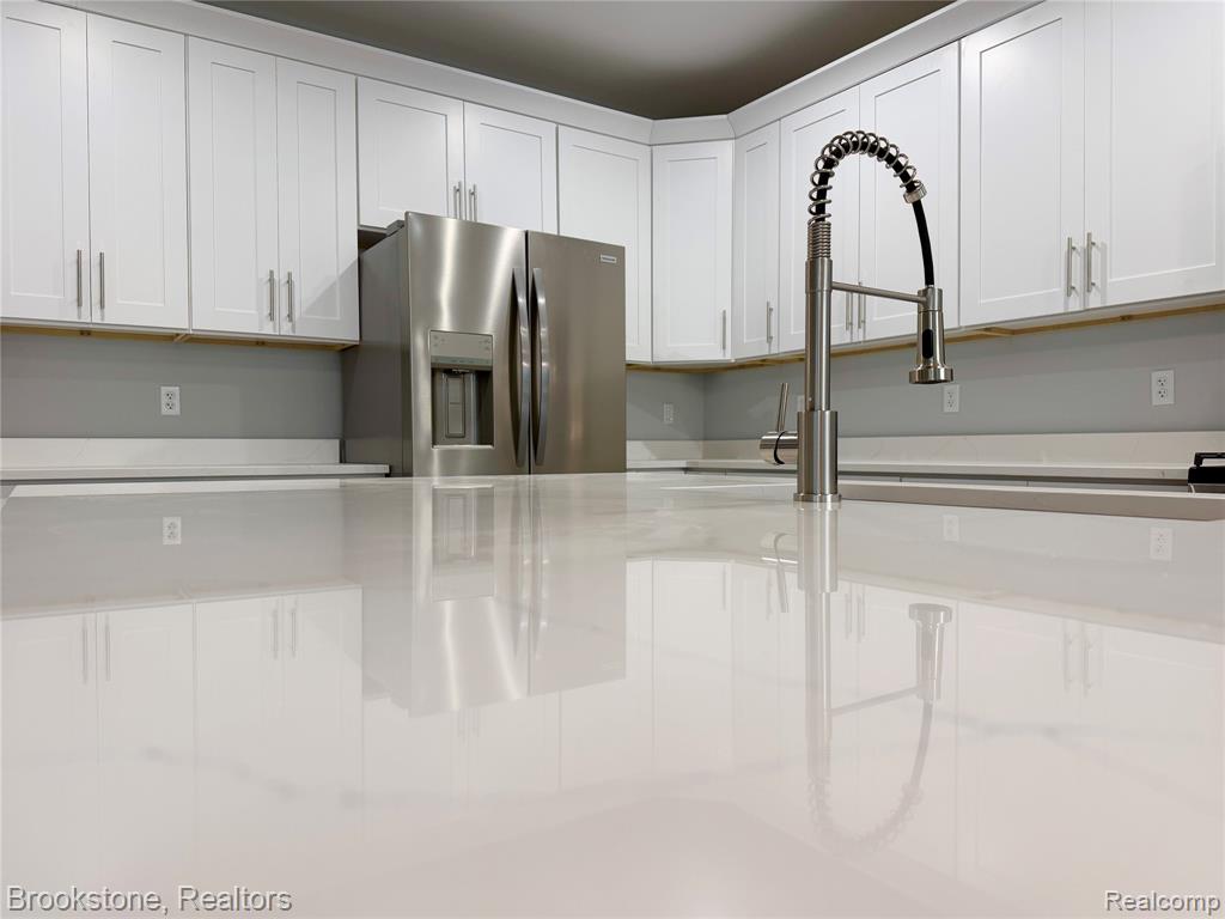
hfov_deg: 71.6
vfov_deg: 56.8
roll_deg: +0.5
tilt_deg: -1.2
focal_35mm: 24
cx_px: 612
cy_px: 460
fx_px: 849
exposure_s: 1/120
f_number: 1.78
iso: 125
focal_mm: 6.76
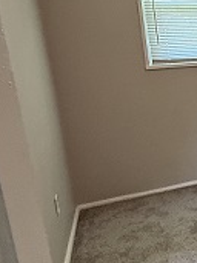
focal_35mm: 52
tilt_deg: -10.1
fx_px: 395
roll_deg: +1.0
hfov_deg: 20.2
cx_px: 353
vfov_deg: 36.6
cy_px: 100
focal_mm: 2.22
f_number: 2.2
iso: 320
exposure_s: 1/60
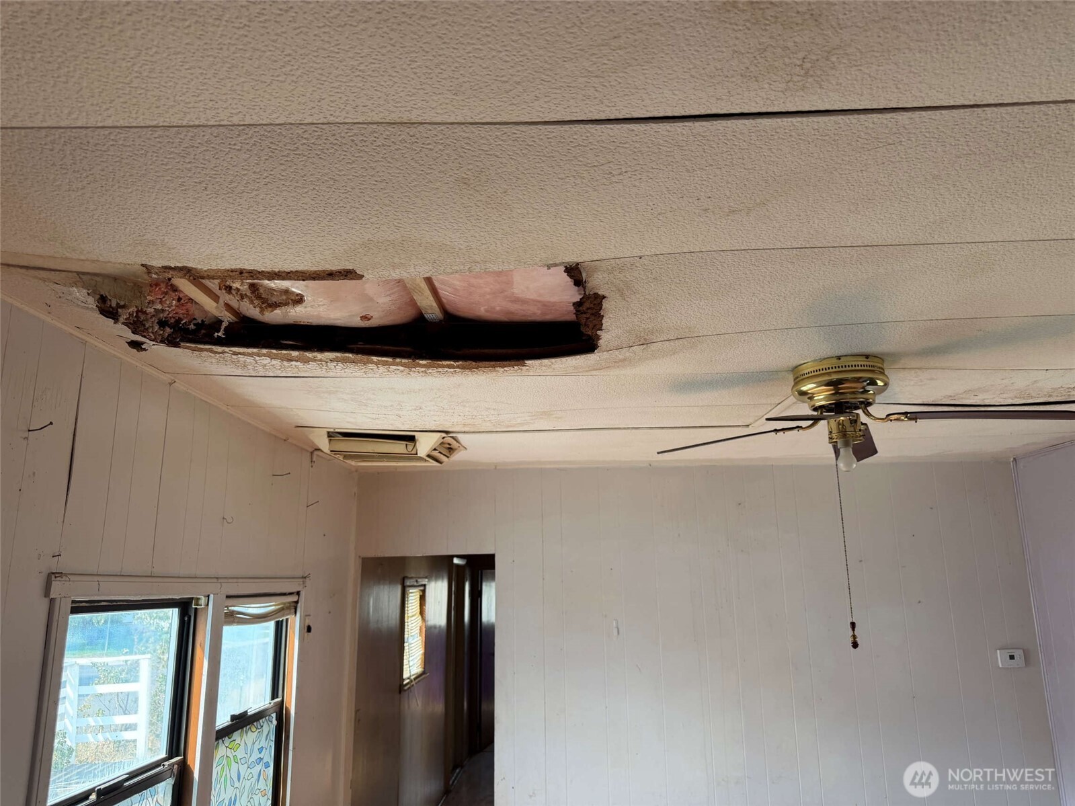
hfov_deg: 71.6
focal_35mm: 24
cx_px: 538
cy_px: 403
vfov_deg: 56.8
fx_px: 745
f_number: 1.78
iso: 100
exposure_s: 1/188
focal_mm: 6.76
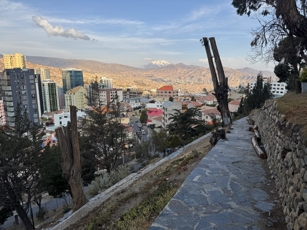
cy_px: 115
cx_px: 154
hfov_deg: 71.6
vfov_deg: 56.8
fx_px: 213
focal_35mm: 24
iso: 80
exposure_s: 1/1456
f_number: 1.78
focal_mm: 6.76
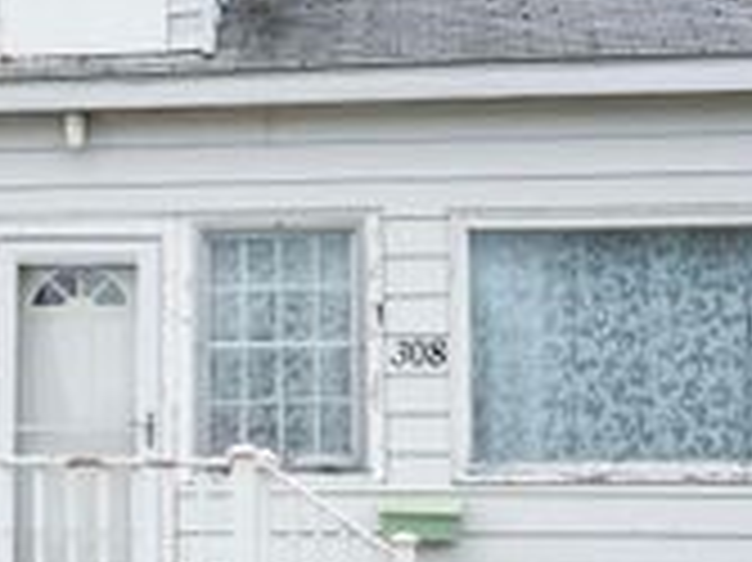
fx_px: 2193
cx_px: 63
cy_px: 263
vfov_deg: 14.6
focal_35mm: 101
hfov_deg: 19.1
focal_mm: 35
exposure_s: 1/1000
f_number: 5.6
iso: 200
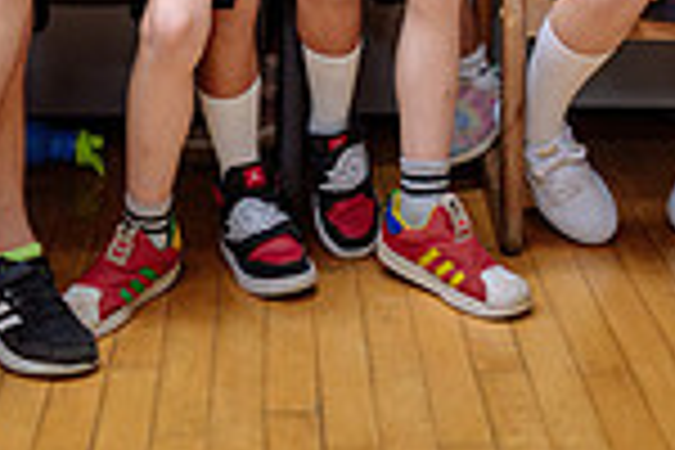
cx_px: 306
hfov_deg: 21.9
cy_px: -326
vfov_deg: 13.4
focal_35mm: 93
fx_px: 1744
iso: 800
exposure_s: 1/250
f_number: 1.4
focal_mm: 24
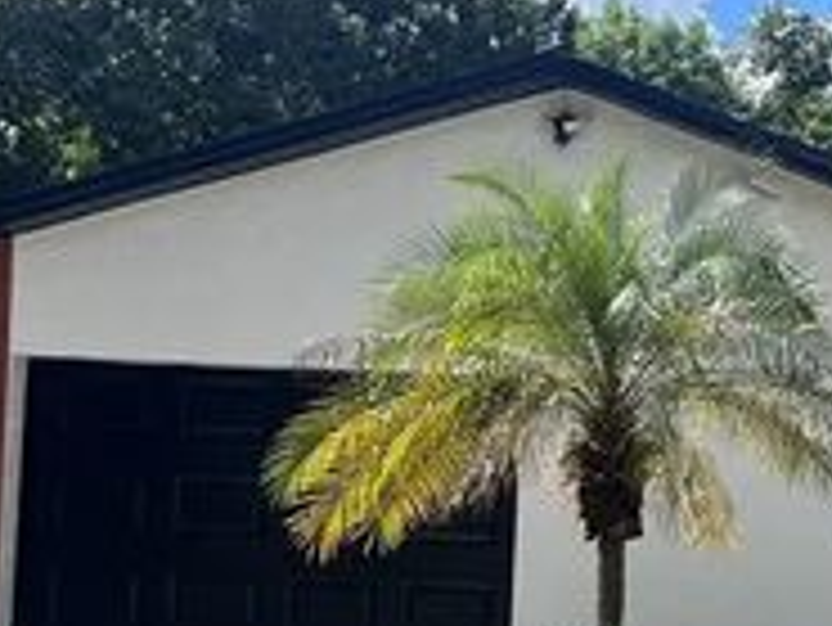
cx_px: 1183
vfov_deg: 16.3
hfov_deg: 19.4
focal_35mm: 90
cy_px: 477
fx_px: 2165
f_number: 1.6
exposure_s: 1/2101
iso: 50
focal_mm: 5.1
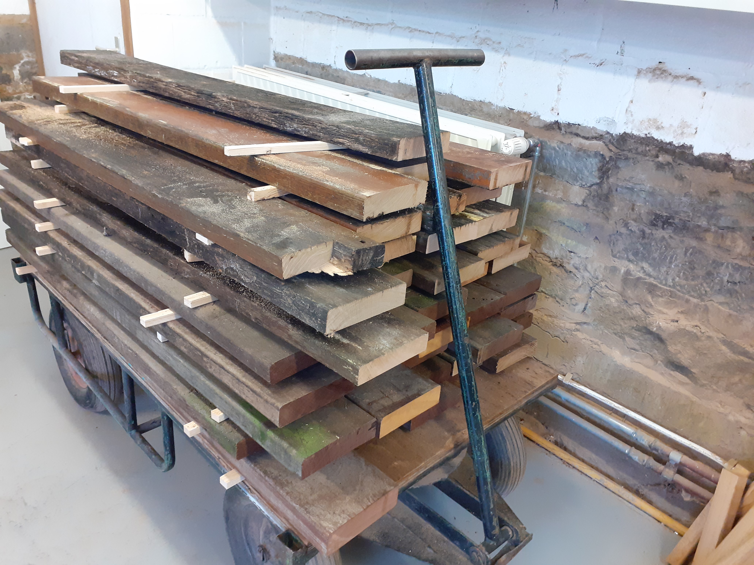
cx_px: 377
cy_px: 282
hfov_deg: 65.3
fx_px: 588
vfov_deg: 51.4
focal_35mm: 27
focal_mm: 3.6
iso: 244
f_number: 1.9
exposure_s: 1/50
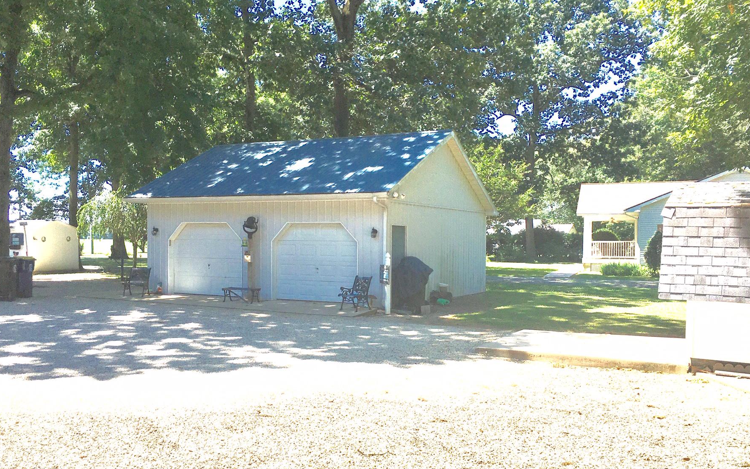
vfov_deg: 36.2
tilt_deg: +1.8
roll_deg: -1.6
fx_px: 715
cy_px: 271
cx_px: 368
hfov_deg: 55.3
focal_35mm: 35
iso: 25
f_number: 2.2
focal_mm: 4.15
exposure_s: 1/1350
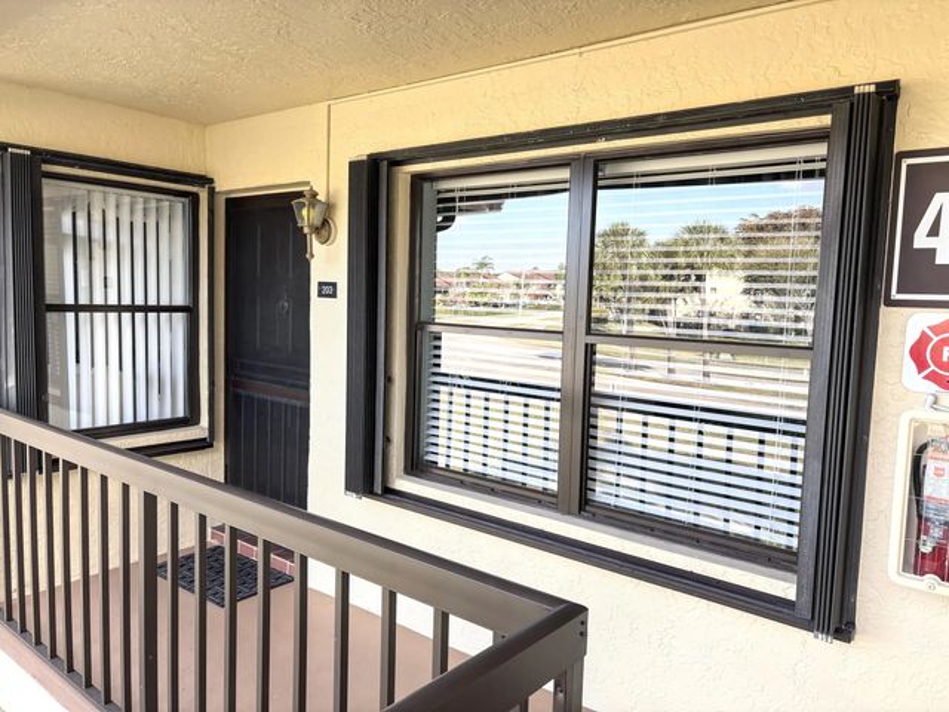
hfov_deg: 67.3
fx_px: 713
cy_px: 356
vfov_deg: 53.1
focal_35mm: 26
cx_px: 474
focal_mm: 5.96
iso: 40
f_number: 1.6
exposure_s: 1/239
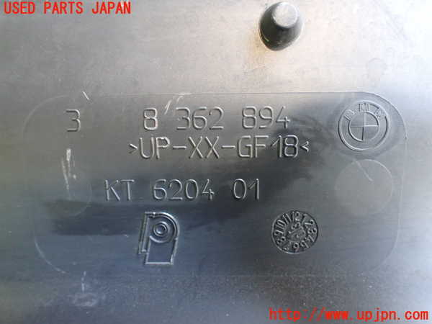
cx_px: 216
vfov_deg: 46.8
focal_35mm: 30
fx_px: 374
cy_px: 162
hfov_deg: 60.0
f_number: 2.3
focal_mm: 5.4
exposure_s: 1/40
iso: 800
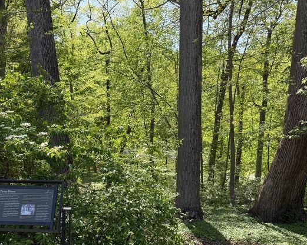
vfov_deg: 40.5
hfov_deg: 49.4
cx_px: 103
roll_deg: -0.3
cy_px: 168
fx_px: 327
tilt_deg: -6.9
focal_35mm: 36
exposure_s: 1/868
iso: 80
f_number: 1.78
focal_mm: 6.76
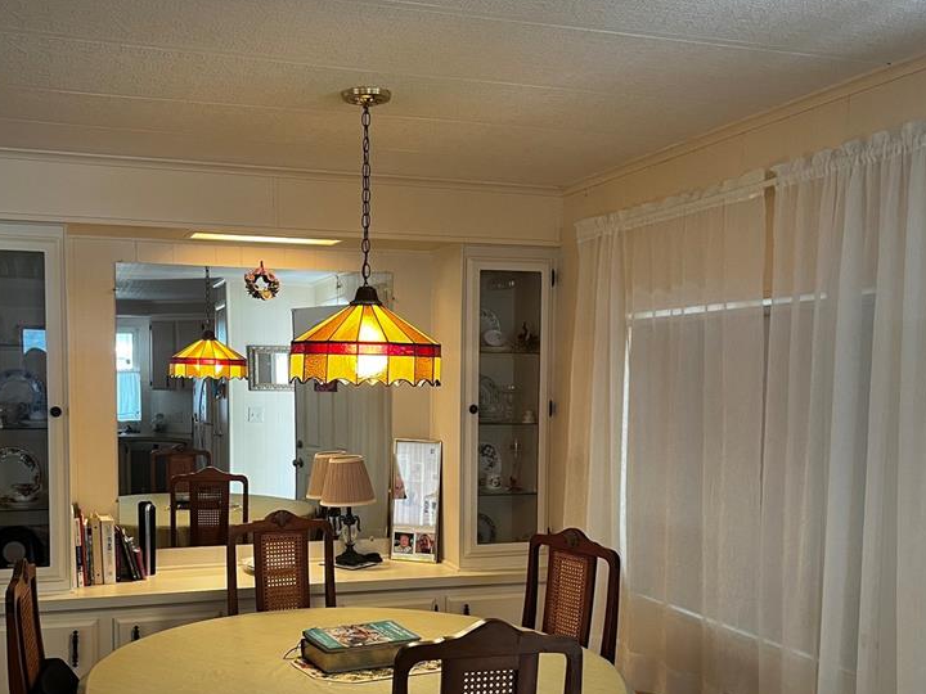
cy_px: 443
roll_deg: -0.1
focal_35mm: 37
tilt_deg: -4.6
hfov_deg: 49.7
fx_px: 990
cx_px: 358
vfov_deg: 38.4
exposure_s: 1/60
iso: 200
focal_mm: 5.1
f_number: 1.6
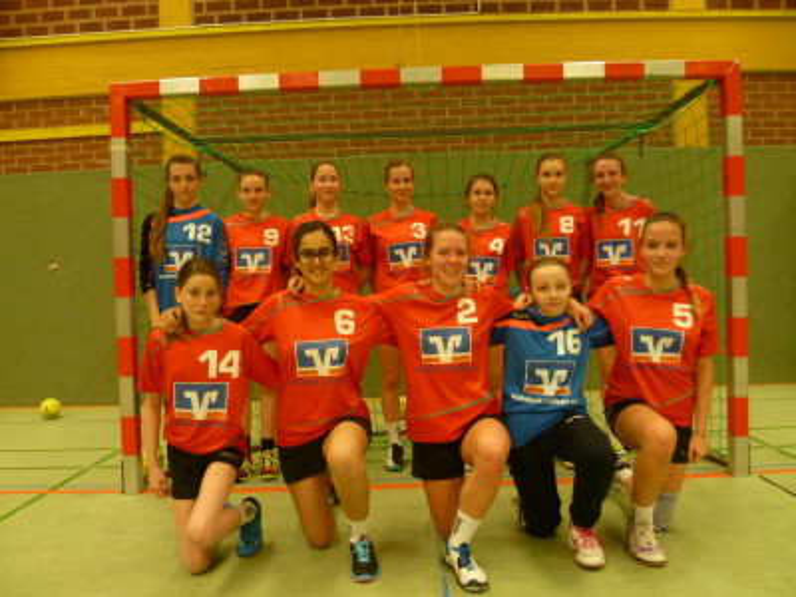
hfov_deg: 63.4
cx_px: 398
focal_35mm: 28
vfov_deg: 49.7
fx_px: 644
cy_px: 298
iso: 400
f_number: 2.8
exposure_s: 1/30
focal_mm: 5
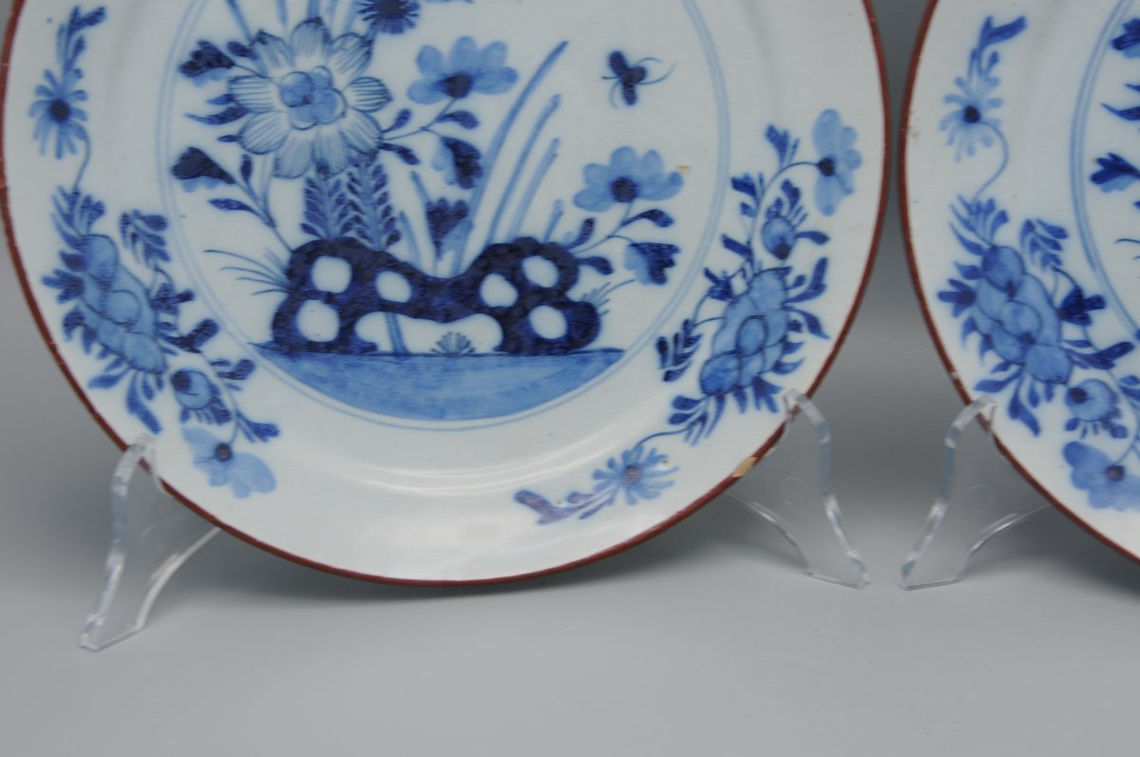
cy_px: 378
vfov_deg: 13.8
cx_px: 570
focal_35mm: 99
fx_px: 3131
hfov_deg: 20.6
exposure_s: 1/5
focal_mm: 66
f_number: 13
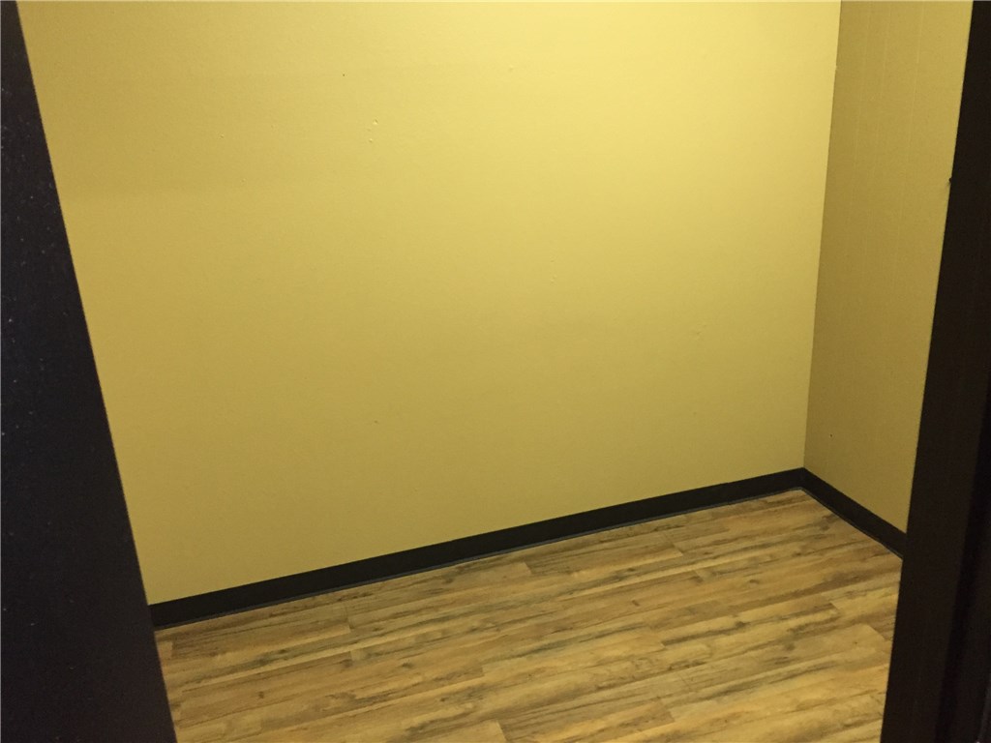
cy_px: 372
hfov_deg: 61.7
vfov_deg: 48.2
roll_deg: +1.4
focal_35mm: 29
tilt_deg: -20.3
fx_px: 830
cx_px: 496
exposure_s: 1/30
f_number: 2.2
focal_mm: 4.15
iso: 250
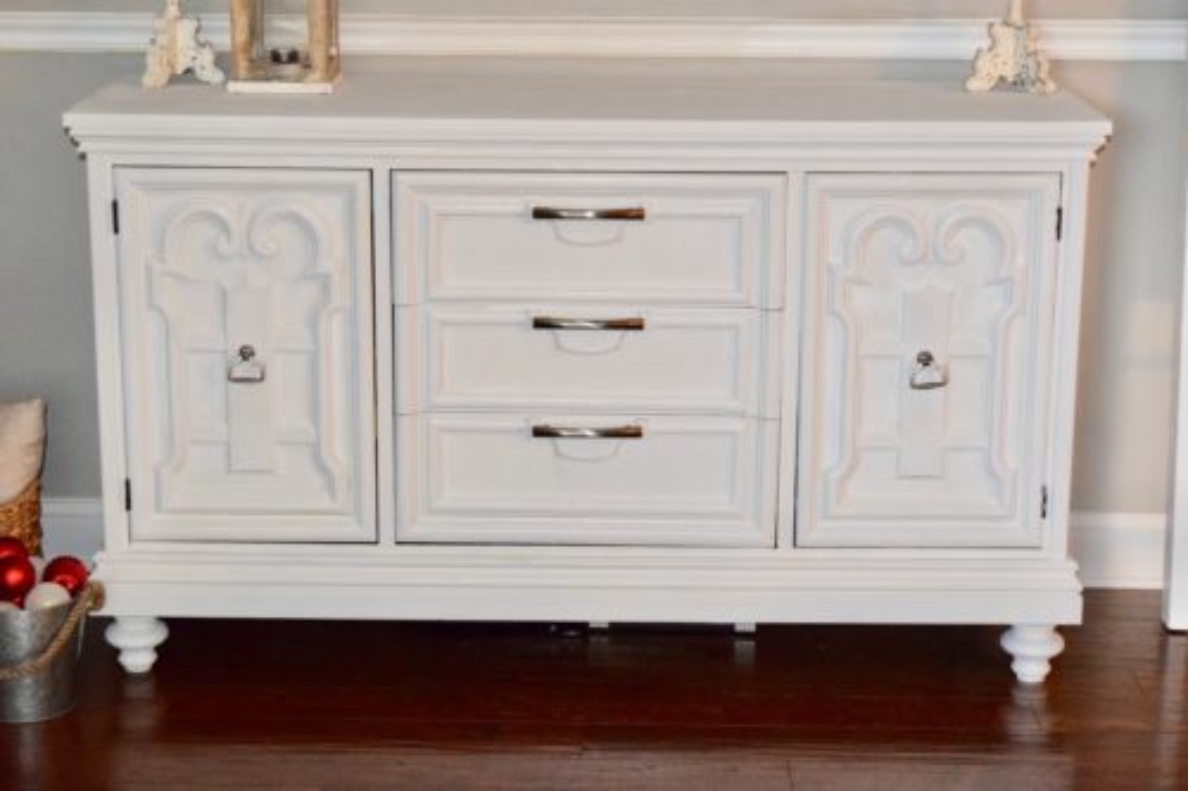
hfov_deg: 28.1
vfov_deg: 18.9
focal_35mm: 72
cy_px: 396
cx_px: 594
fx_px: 2375
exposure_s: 1/50
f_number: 5.3
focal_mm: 48
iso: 6400
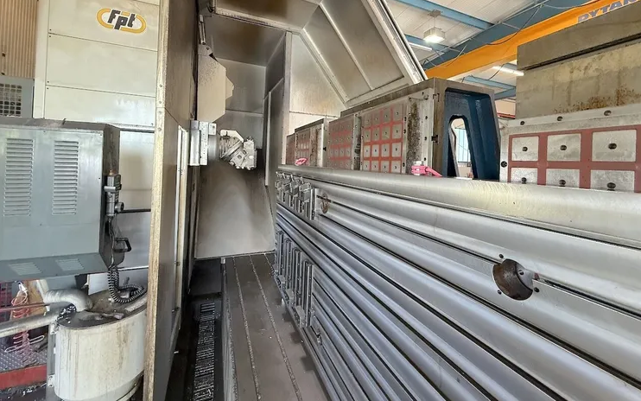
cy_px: 160
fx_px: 262
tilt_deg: +2.2
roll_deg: -2.4
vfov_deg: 74.0
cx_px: 322
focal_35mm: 15
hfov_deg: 101.5
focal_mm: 2.22
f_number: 2.2
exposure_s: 1/100
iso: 400
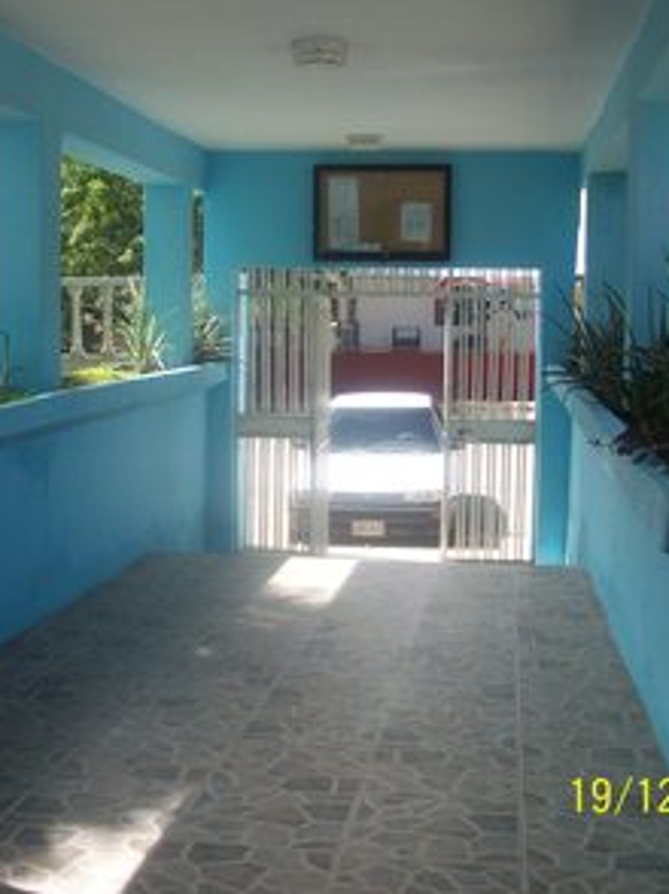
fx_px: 1264
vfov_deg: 38.9
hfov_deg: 29.5
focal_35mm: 49
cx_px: 243
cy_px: 450
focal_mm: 6
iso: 80
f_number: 2.7
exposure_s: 1/557
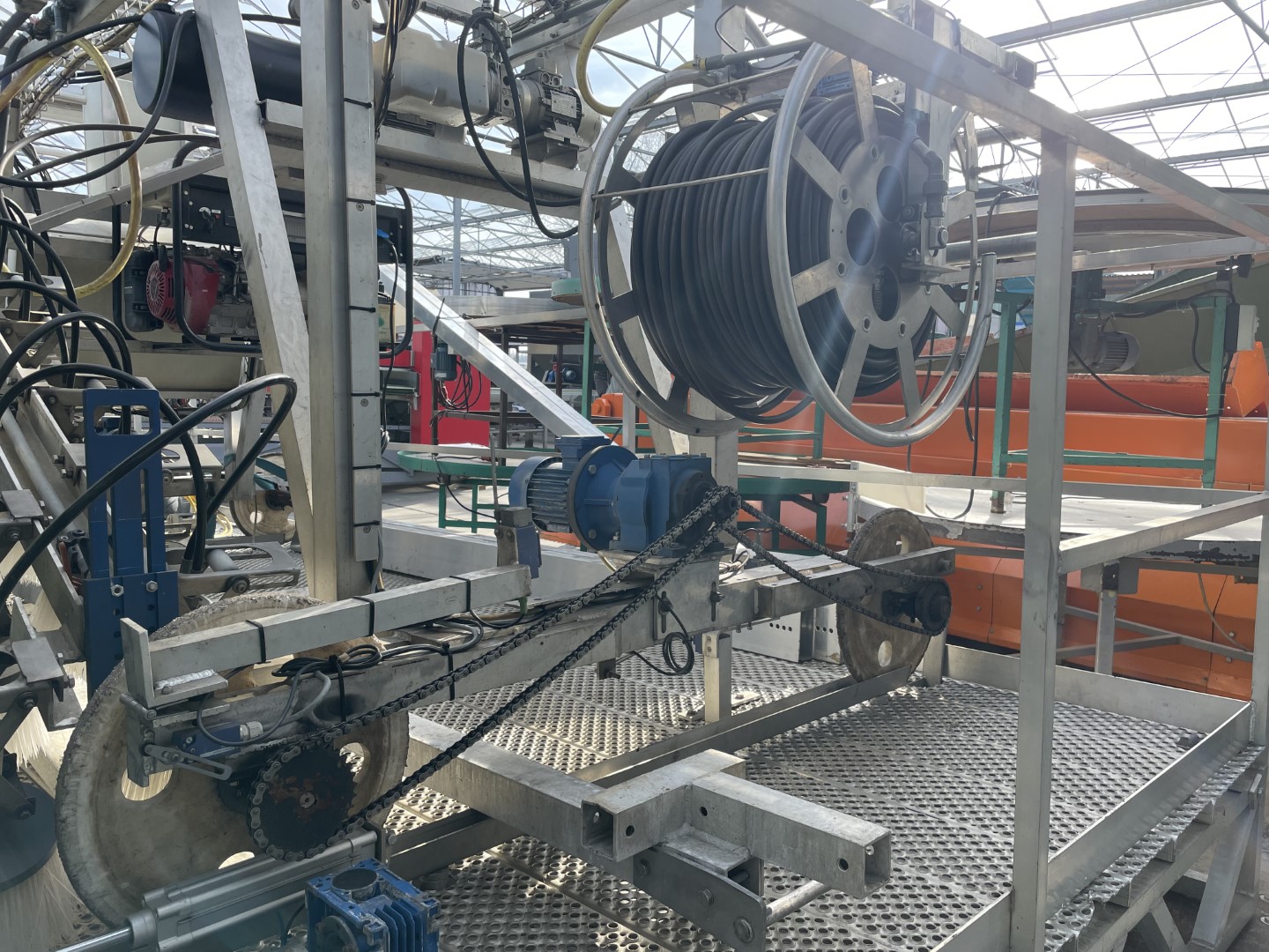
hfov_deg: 67.3
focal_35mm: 26
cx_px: 634
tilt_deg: -5.9
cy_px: 476
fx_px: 953
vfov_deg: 53.1
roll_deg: -2.0
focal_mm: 4.2
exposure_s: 1/831
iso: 32
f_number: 1.6
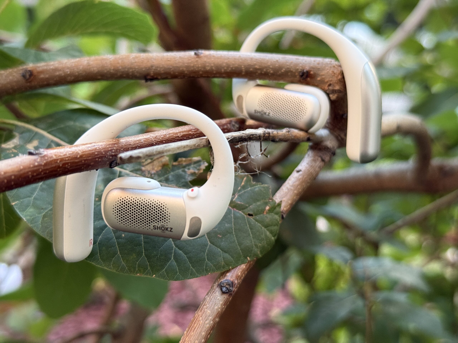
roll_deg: -8.3
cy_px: 172
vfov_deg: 30.3
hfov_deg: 39.7
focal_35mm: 48
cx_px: 229
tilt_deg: -19.7
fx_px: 635
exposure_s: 1/60
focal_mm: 6.76
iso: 250
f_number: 1.78
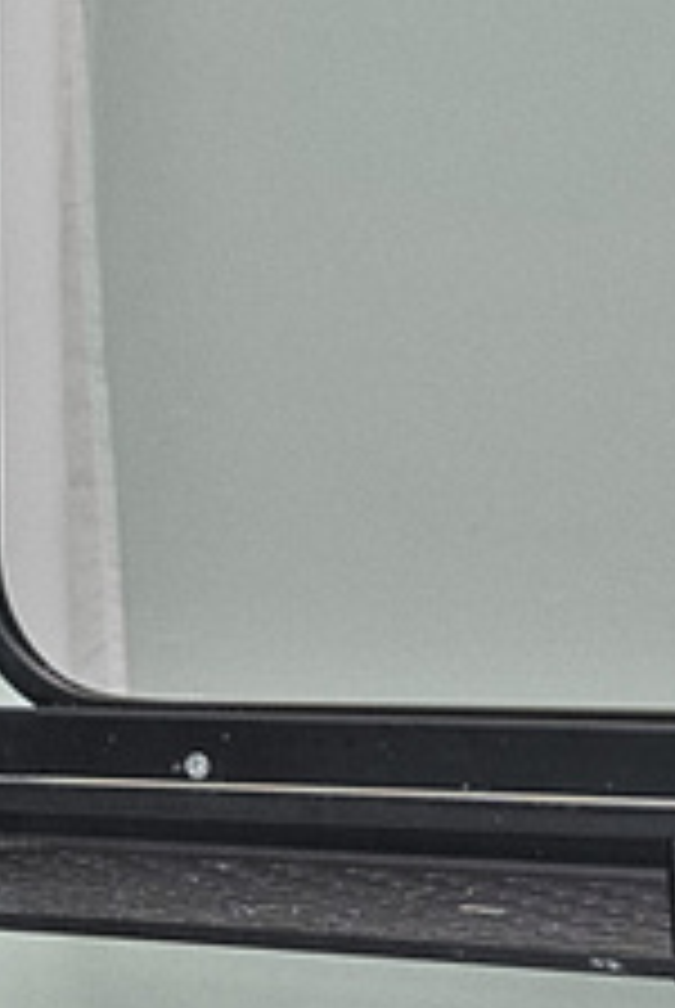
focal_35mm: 142
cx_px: -1886
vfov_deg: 14.5
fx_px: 3969
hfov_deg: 7.4
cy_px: 538
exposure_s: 1/3
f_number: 8
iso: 500
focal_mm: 15.5
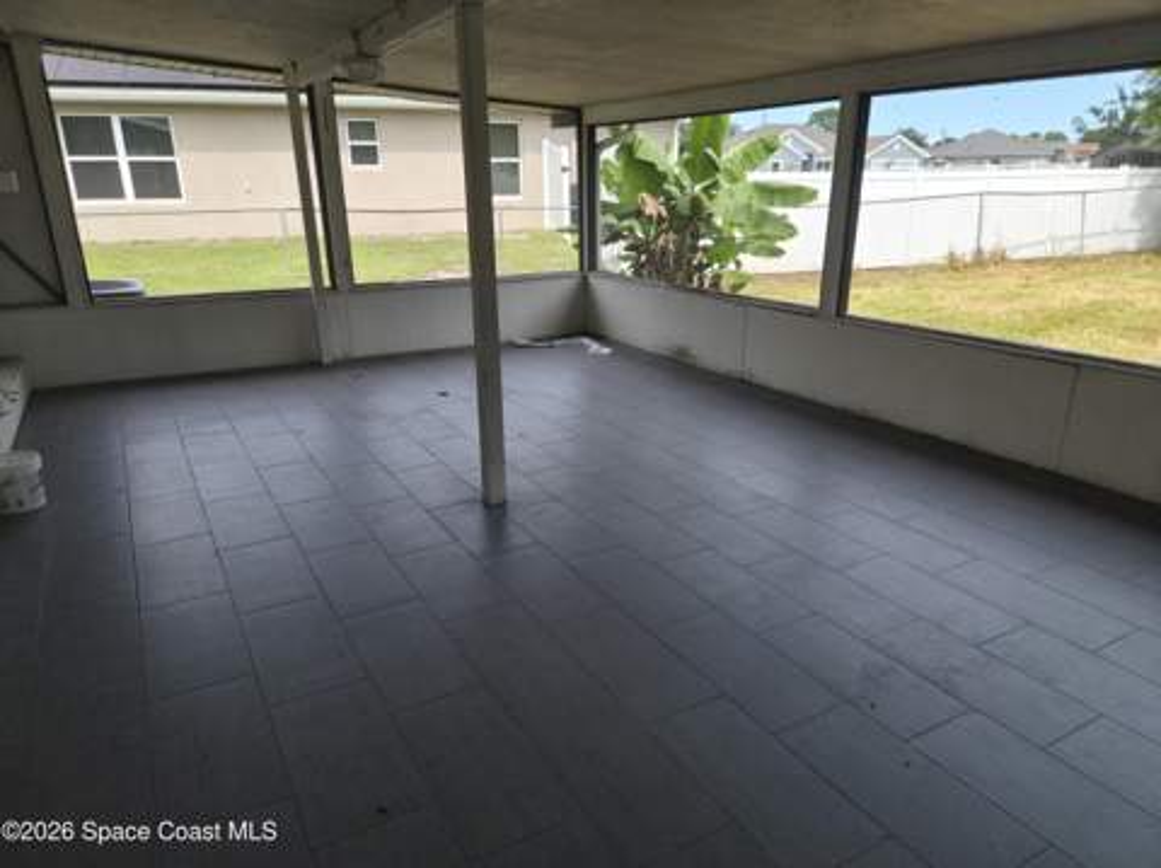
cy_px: 434
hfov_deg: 74.0
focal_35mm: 23
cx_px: 580
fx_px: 771
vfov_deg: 58.8
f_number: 1.8
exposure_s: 1/1025
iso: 50
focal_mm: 5.4
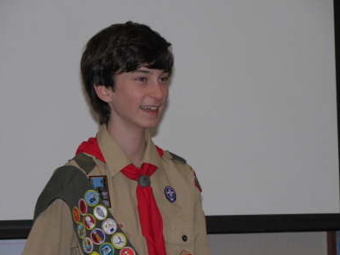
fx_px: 1611
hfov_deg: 12.0
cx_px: 163
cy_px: 128
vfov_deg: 9.1
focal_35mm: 164
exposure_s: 1/125
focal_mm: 77
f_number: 5.4
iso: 200
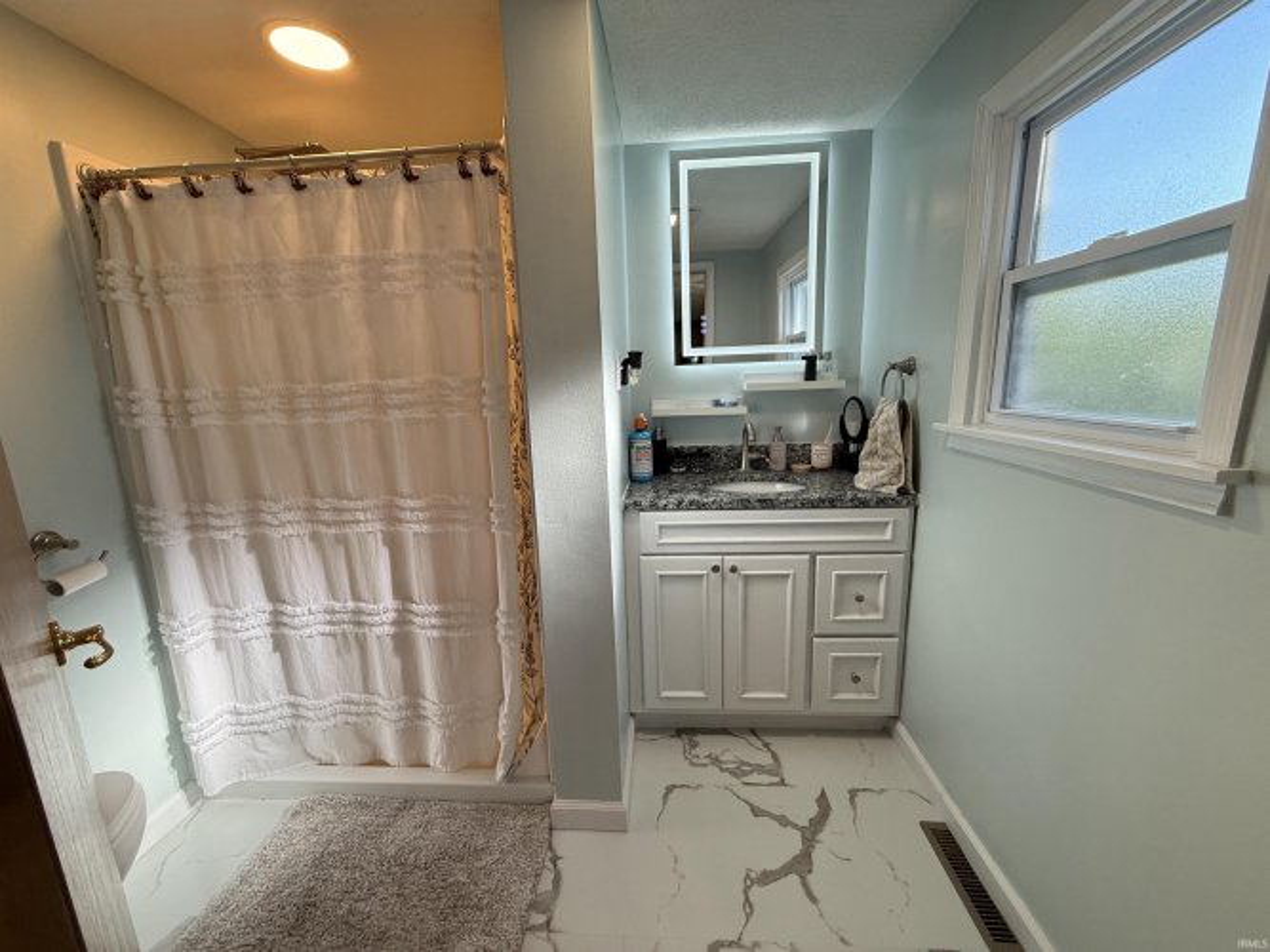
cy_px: 476
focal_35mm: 14
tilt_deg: -10.9
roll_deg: +1.5
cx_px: 635
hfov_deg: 102.1
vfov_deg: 85.7
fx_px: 514
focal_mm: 2.22
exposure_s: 1/120
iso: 100
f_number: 2.2
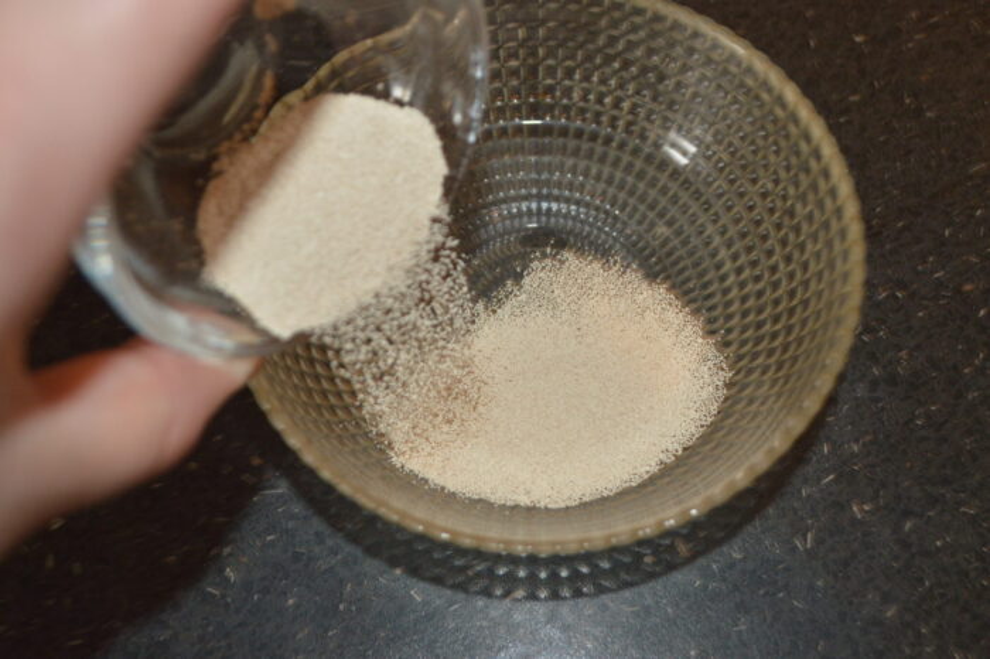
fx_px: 1237
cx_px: 495
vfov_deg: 29.8
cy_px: 330
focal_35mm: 45
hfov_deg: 43.6
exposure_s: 1/30
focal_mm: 30
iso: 800
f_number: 4.5
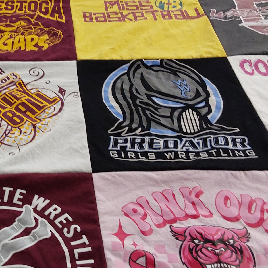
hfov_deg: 30.0
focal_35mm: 55
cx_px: 36
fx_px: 482
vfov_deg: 30.9
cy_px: 93
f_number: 1.9
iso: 100
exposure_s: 1/60
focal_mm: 2.91
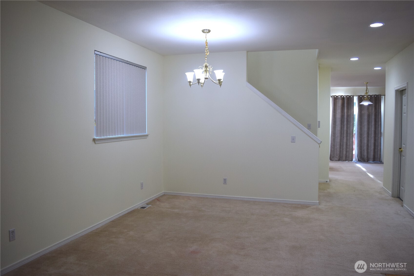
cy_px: 138
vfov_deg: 47.9
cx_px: 207
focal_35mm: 27
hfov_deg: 67.4
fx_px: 310
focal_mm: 18
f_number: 4.5
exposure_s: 1/80
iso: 400
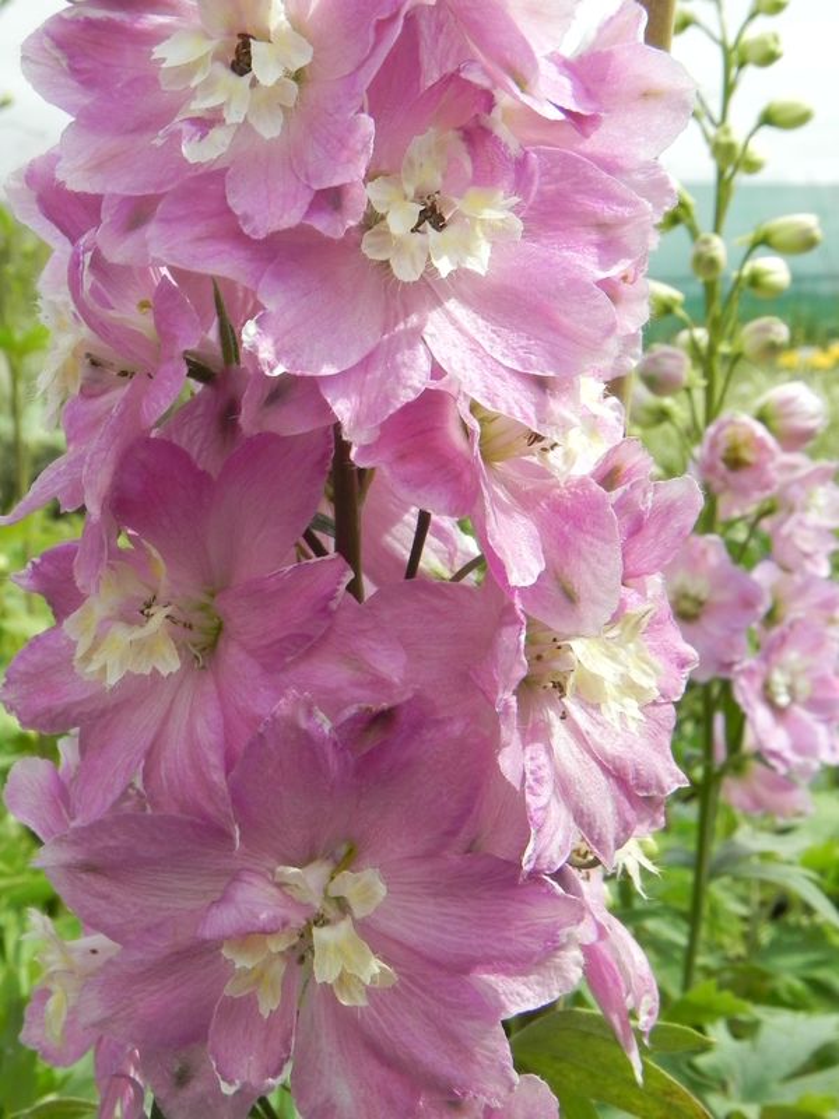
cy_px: 560
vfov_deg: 36.8
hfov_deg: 28.0
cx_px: 420
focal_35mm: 52
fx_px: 1680
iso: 160
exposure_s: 1/250
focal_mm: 9.2
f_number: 8
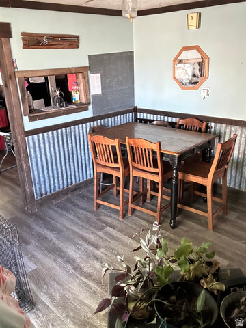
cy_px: 164
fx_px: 284
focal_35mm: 30
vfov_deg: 60.0
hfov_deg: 46.8
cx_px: 123
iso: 320
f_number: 1.9
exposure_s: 1/40
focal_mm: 2.69
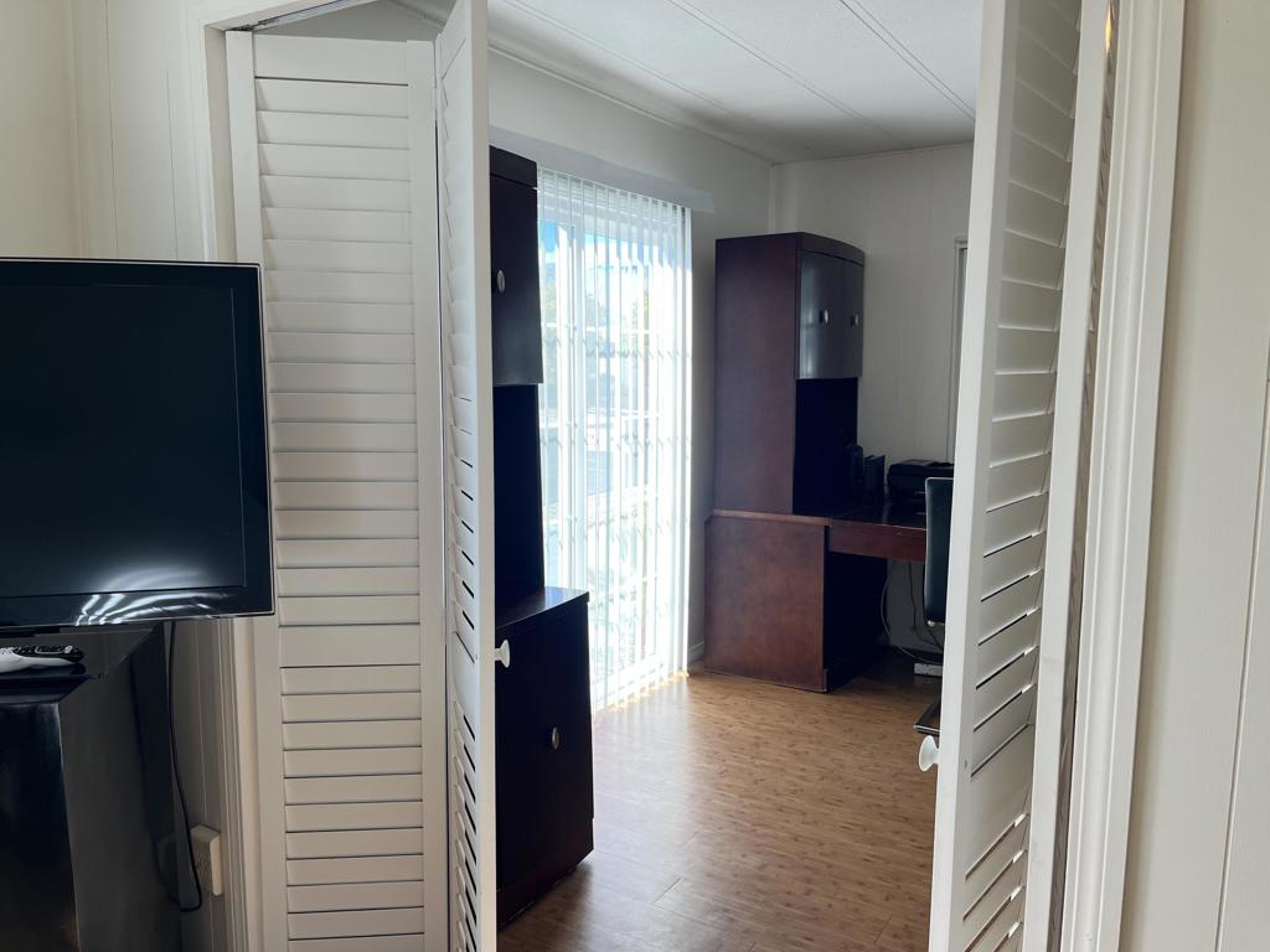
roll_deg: +0.3
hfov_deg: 67.3
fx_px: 954
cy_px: 476
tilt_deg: -6.6
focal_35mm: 26
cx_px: 635
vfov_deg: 53.1
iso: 40
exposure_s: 1/177
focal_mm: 5.1
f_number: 1.6
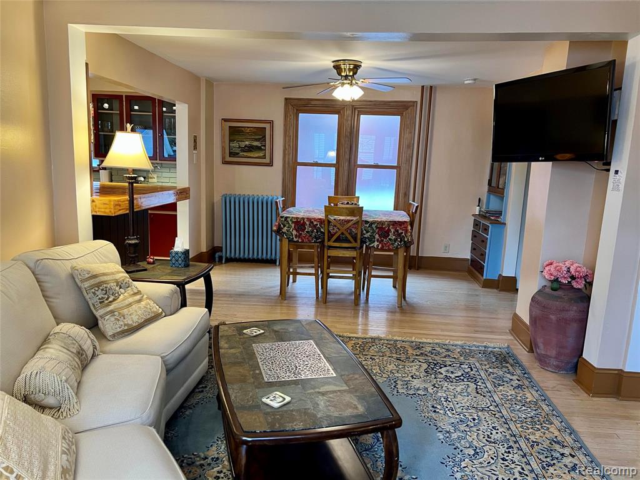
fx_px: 481
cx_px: 320
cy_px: 240
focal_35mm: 26
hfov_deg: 67.3
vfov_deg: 53.1
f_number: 1.5
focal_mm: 5.7
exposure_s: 1/60
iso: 125
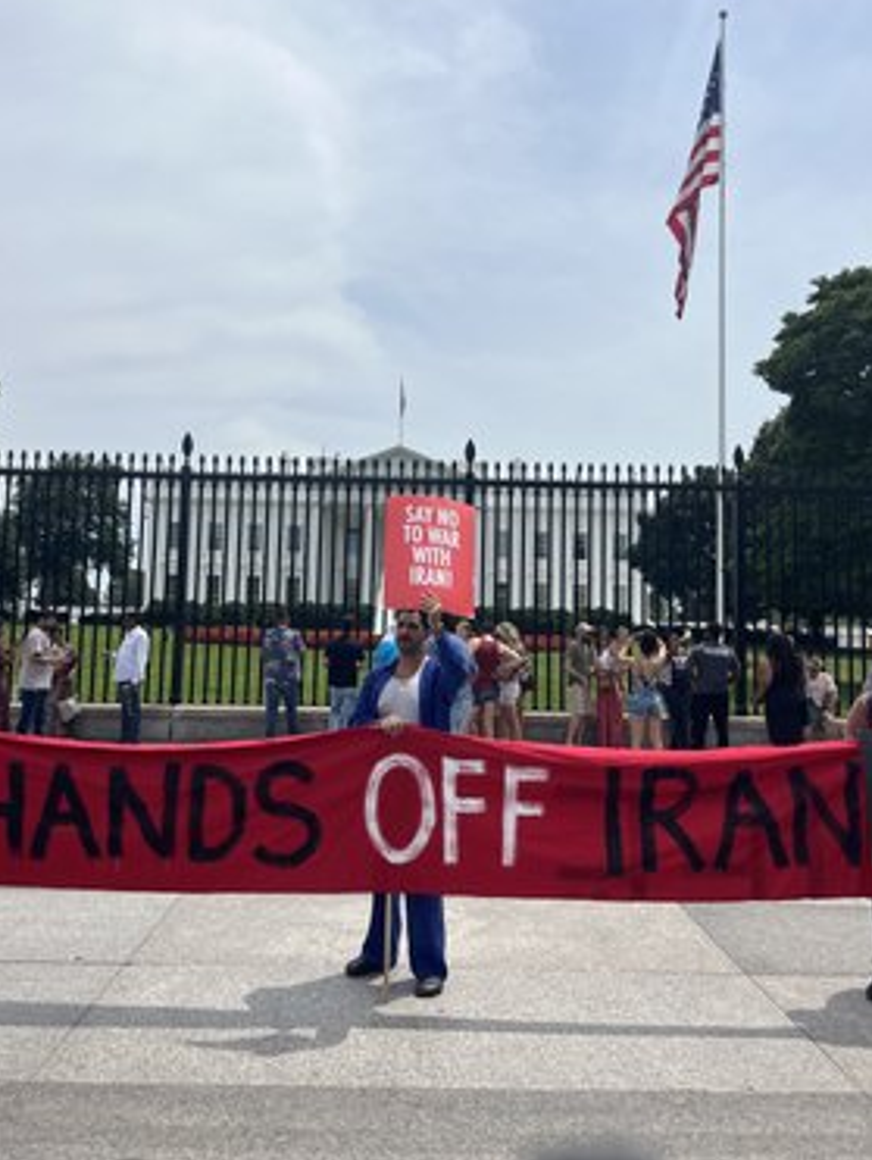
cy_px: 547
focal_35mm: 28
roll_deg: -0.6
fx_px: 939
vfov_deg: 63.3
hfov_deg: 49.8
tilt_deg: +6.6
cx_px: 409
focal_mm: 5.1
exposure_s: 1/7874
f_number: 1.6
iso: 50
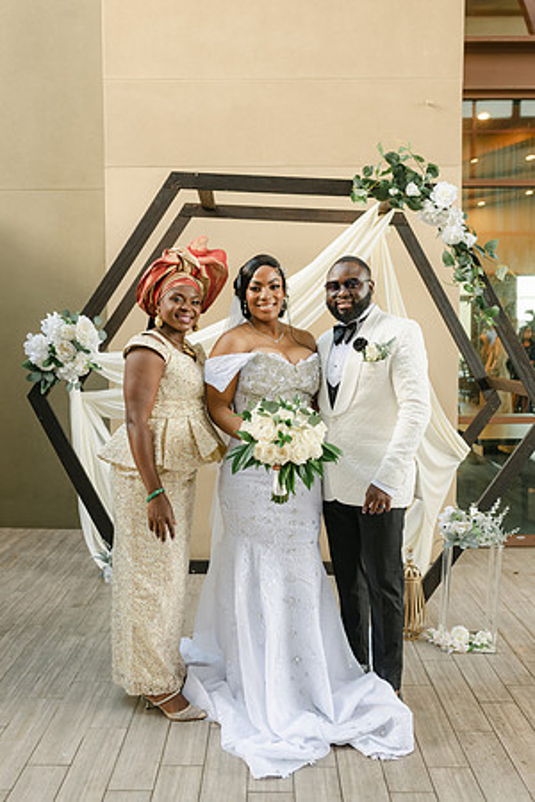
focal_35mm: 35
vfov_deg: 54.4
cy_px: 401
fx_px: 780
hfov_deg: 37.9
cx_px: 268
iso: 160
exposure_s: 1/125
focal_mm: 35
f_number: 2.8
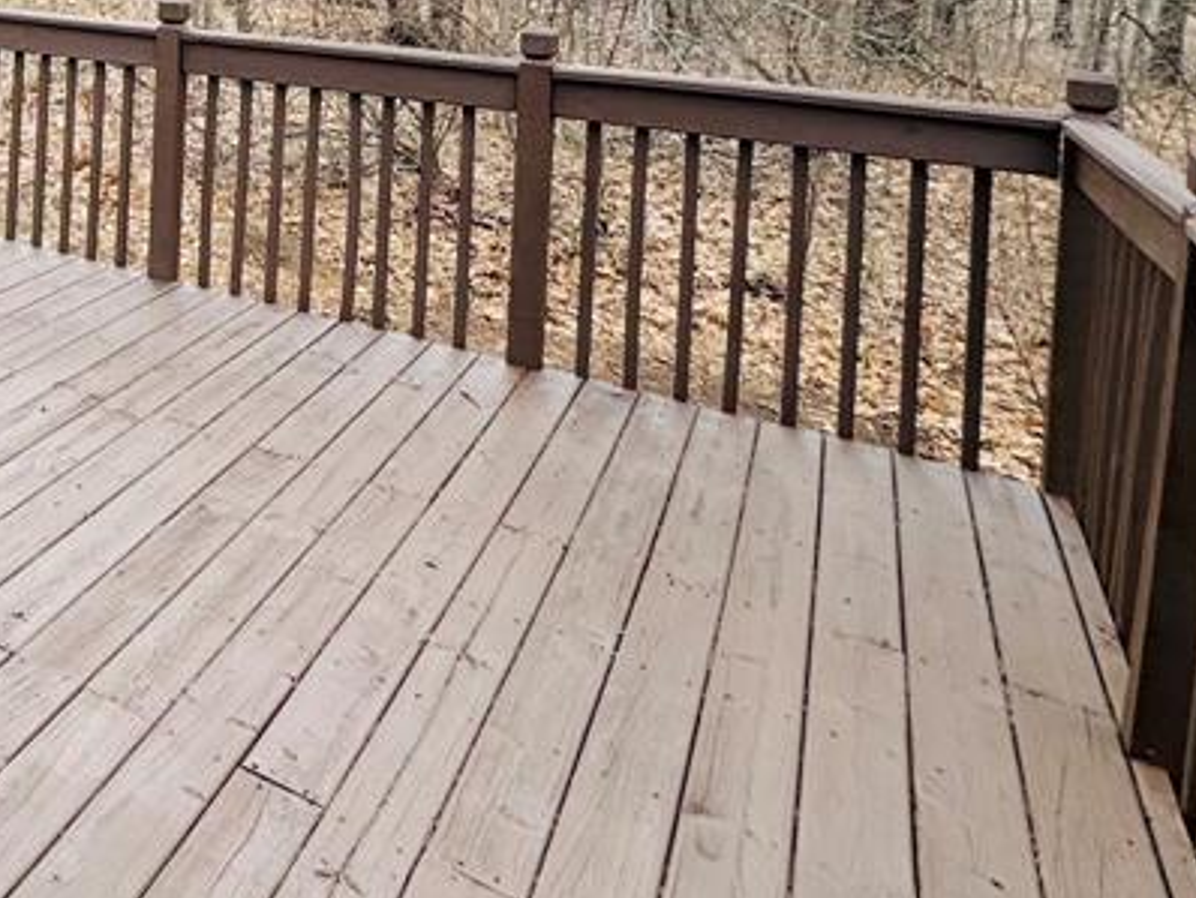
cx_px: -207
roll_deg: -2.8
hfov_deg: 39.0
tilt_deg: +0.6
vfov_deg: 34.2
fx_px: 1245
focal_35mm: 36
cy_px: -99
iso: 40
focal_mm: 2.22
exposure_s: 1/470
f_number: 2.2
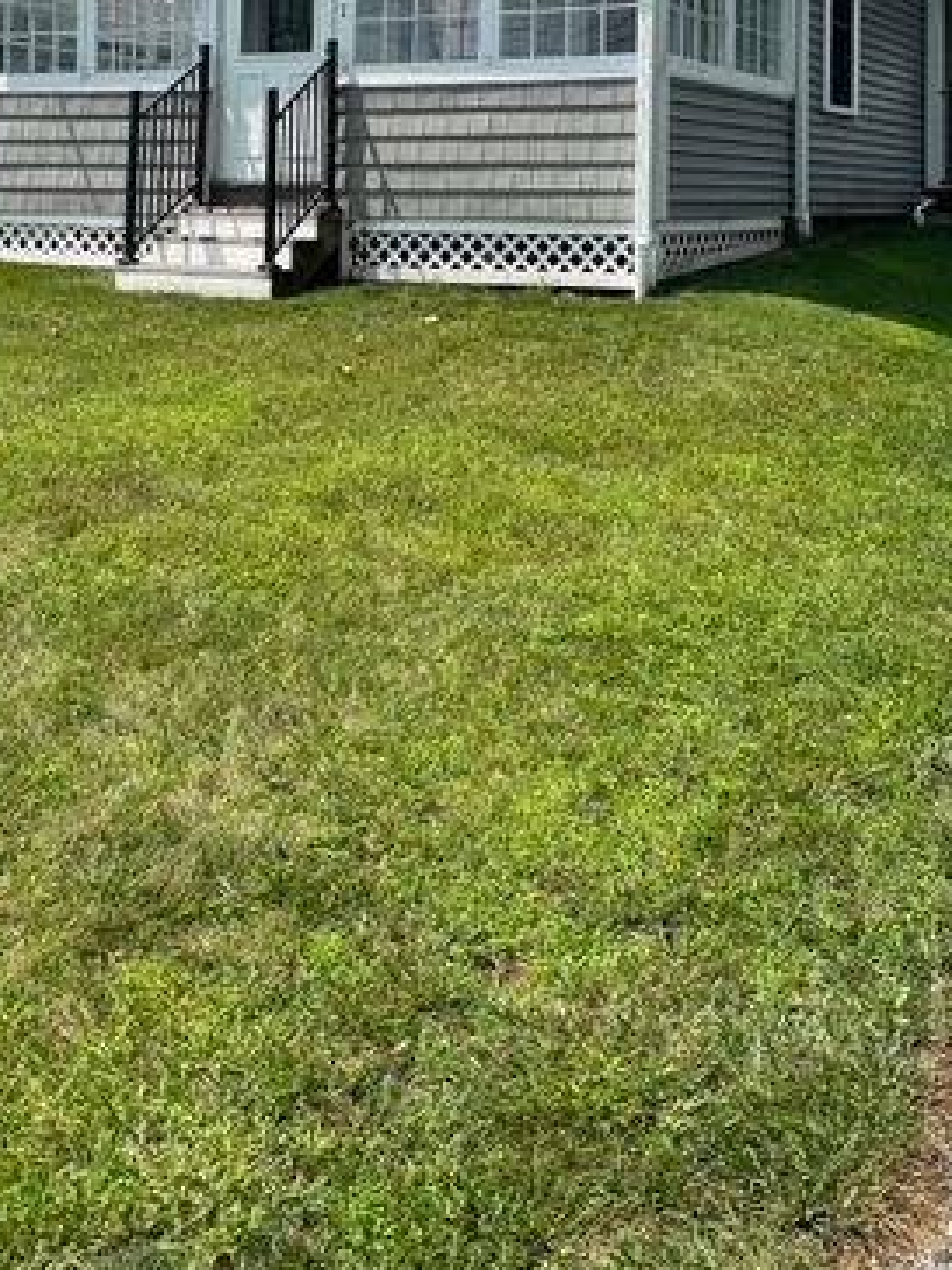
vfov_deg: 40.1
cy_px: 155
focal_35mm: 44
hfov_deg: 32.9
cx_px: 492
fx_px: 1613
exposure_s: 1/5814
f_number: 1.78
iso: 80
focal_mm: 6.76
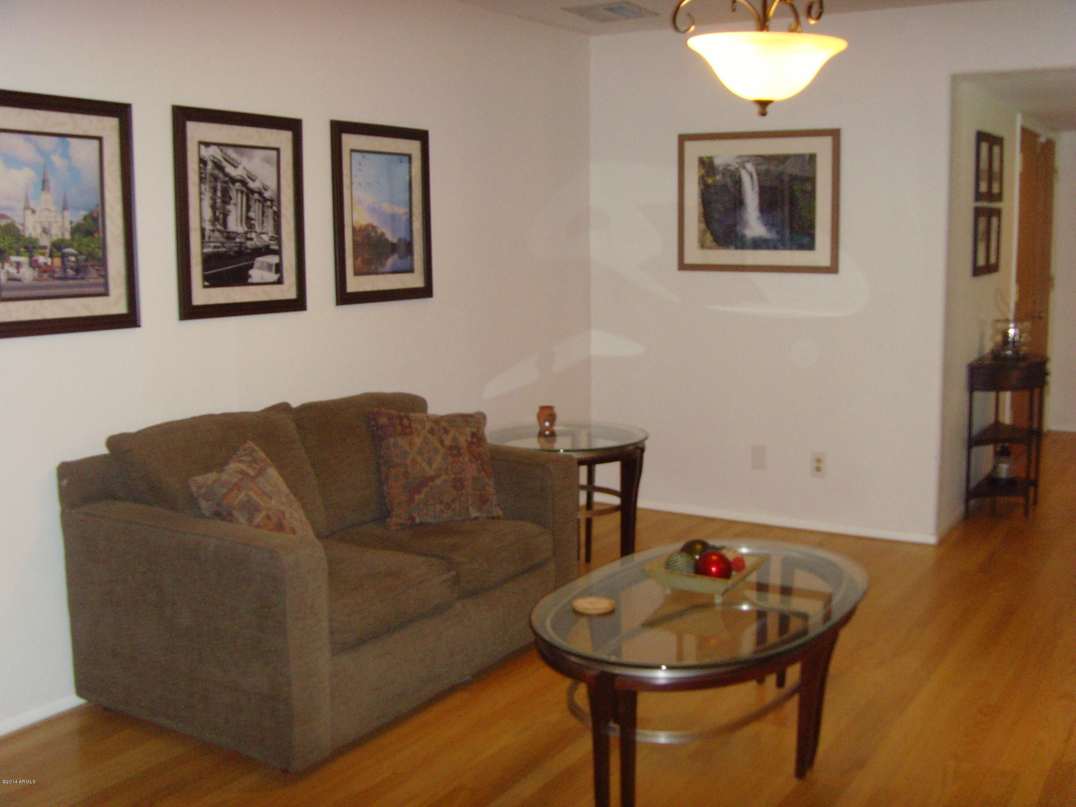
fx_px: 1212
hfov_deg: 47.9
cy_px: 404
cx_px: 538
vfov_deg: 36.8
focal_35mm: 39
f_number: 3.5
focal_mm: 6.6
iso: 240
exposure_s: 1/45
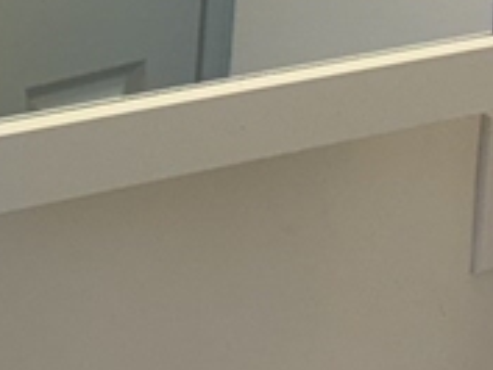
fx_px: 2138
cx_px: 3
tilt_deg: -12.9
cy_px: 47
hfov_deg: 13.0
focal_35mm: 150
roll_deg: -1.6
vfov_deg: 9.9
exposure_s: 1/120
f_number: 1.6
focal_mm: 5.96
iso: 80
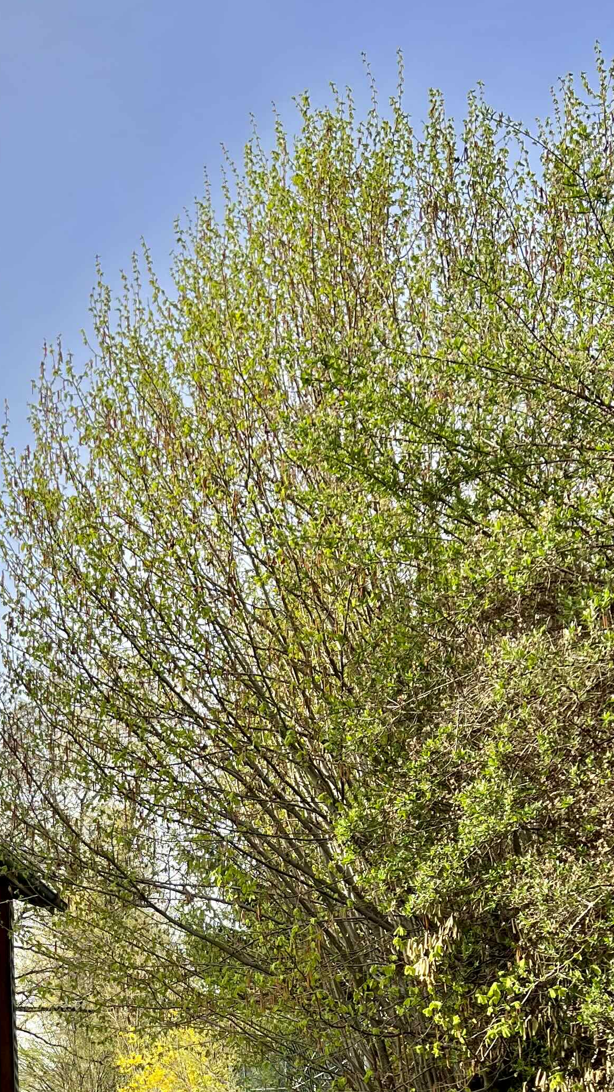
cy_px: 971
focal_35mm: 55
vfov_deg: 35.7
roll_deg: -0.2
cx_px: 140
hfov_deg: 21.6
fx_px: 1592
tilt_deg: +15.9
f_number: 1.5
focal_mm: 5.7
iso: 50
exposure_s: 1/1575
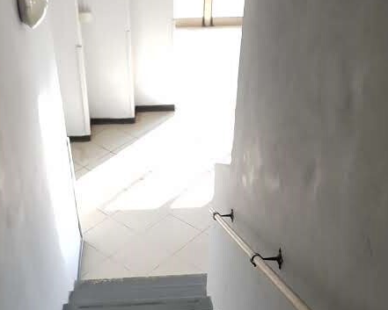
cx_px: 149
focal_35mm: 46
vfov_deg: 32.0
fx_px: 528
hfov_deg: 40.1
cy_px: 242
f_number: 1.7
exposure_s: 1/120
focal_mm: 4.2
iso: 250
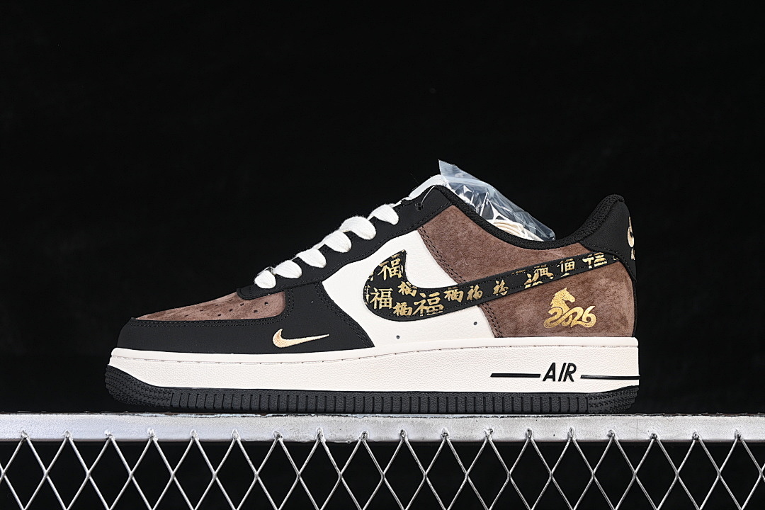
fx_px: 1594
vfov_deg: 18.2
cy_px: 255
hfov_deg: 27.0
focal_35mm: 75
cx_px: 382
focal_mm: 50
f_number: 6.3
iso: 160
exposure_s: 1/60
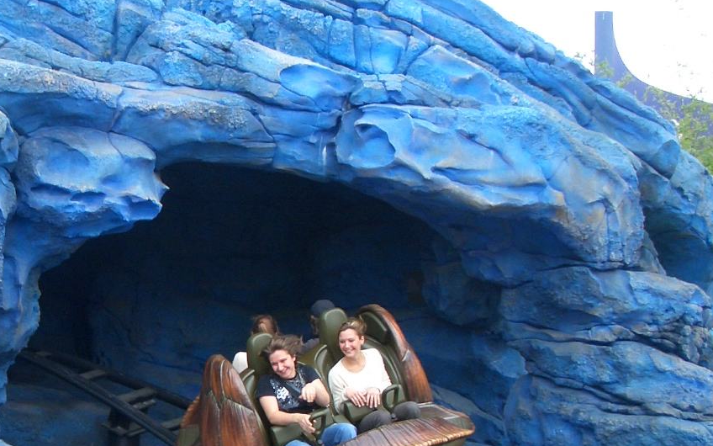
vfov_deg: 18.5
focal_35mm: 70
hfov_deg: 28.3
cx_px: 71
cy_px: 327
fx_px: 1360
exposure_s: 1/125
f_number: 4.3
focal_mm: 5.8
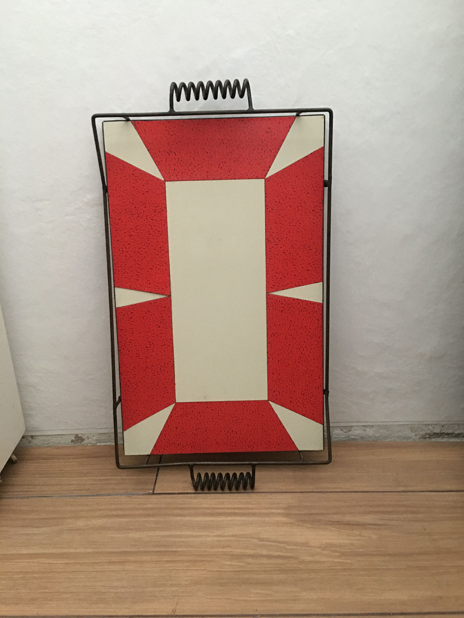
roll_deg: +1.2
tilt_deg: -18.7
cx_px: 232
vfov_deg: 61.7
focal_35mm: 29
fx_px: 518
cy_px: 309
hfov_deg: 48.2
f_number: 2.2
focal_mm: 4.15
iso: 125
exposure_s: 1/8
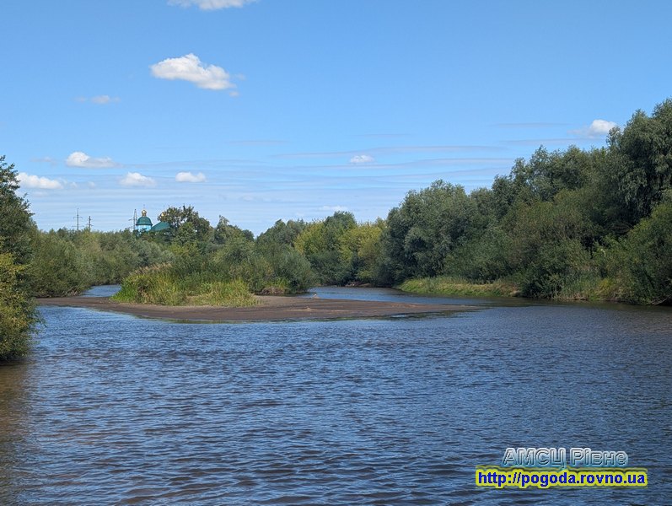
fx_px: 953
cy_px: 253
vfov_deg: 29.7
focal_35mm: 49
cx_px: 336
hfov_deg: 38.9
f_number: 1.68
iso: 20
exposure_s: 1/972
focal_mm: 6.9
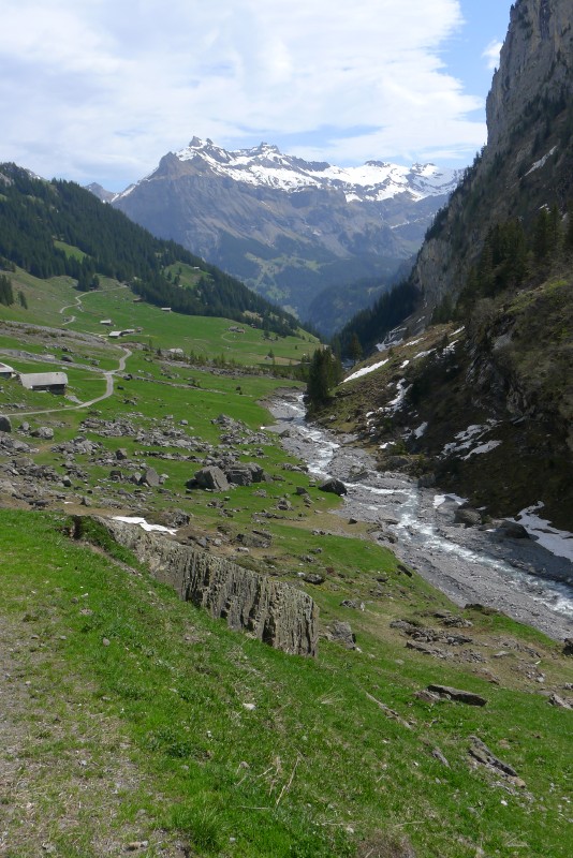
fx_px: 954
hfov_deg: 33.4
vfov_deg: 48.4
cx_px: 286
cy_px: 429
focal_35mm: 40
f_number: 4
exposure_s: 1/800
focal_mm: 8.5
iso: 80
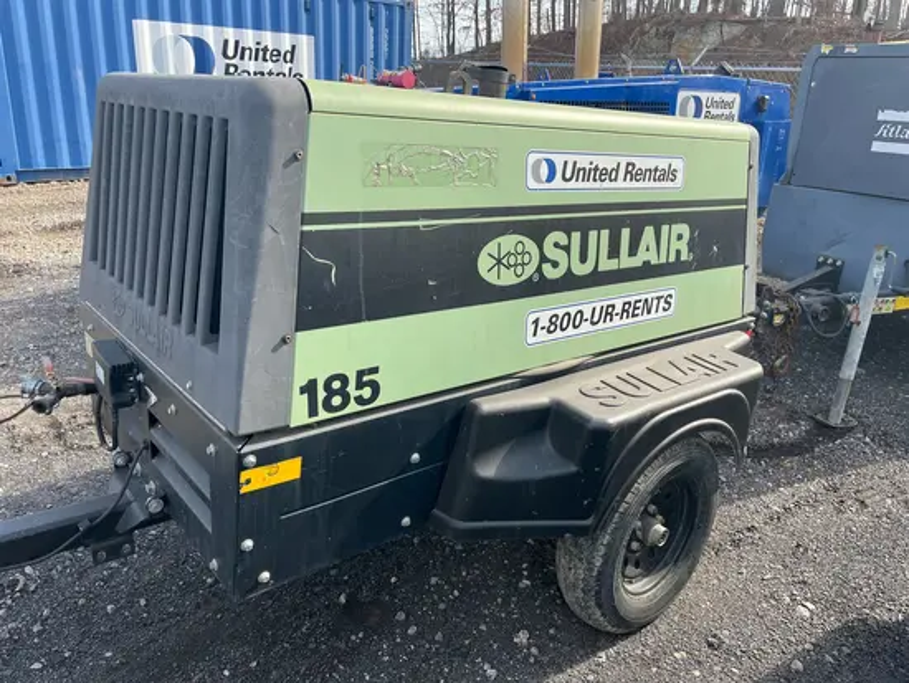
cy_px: 342
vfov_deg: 53.1
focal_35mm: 26
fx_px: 683
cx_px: 454
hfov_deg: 67.3
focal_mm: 5.1
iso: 50
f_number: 1.6
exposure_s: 1/898
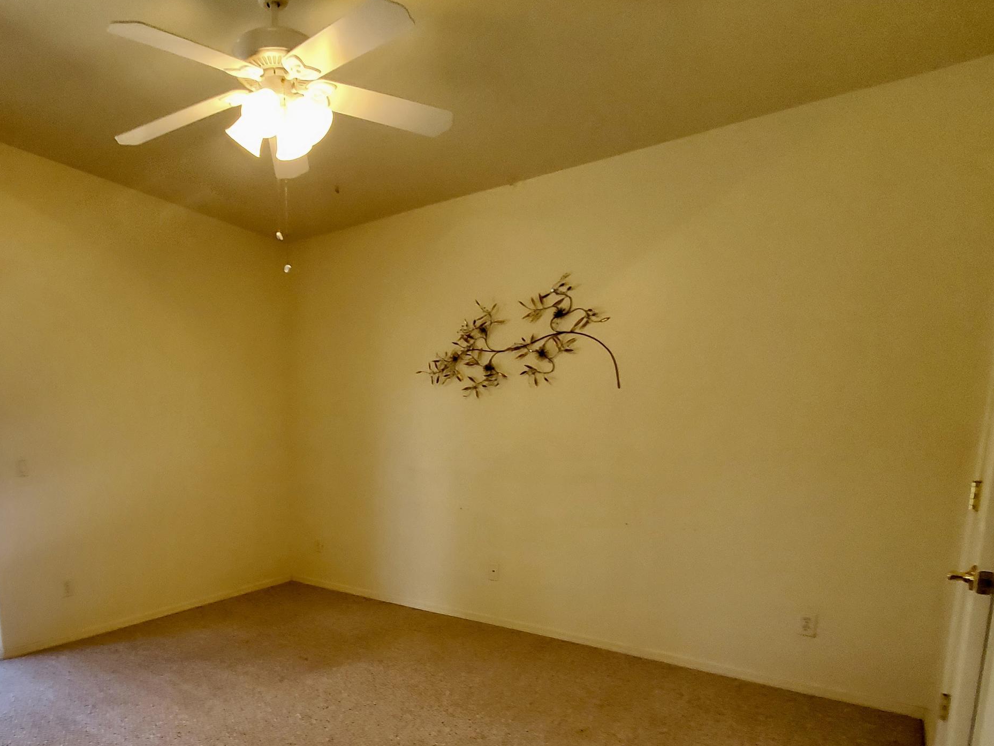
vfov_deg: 61.1
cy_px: 528
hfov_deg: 76.2
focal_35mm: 21
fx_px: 603
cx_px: 321
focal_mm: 1.8
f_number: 2.2
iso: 160
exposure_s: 1/59
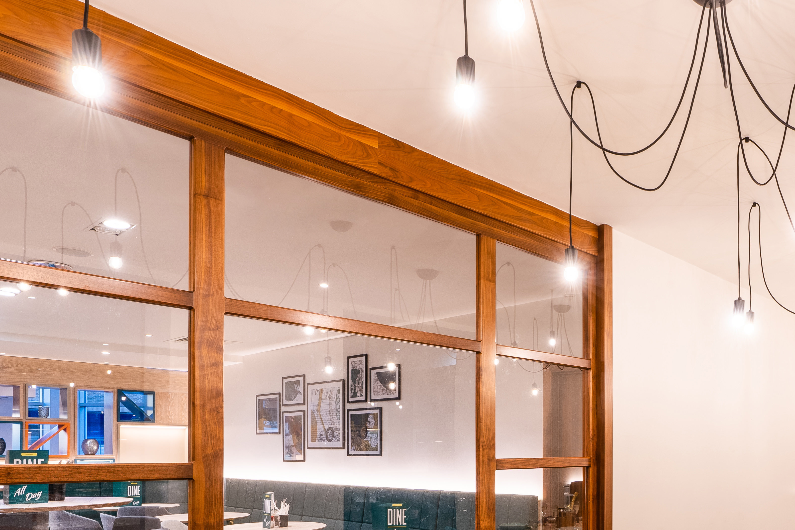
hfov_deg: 59.3
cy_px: 449
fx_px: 662
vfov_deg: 41.1
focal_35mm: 30
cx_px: 577
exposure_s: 1/2.5
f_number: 14
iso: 200
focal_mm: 16
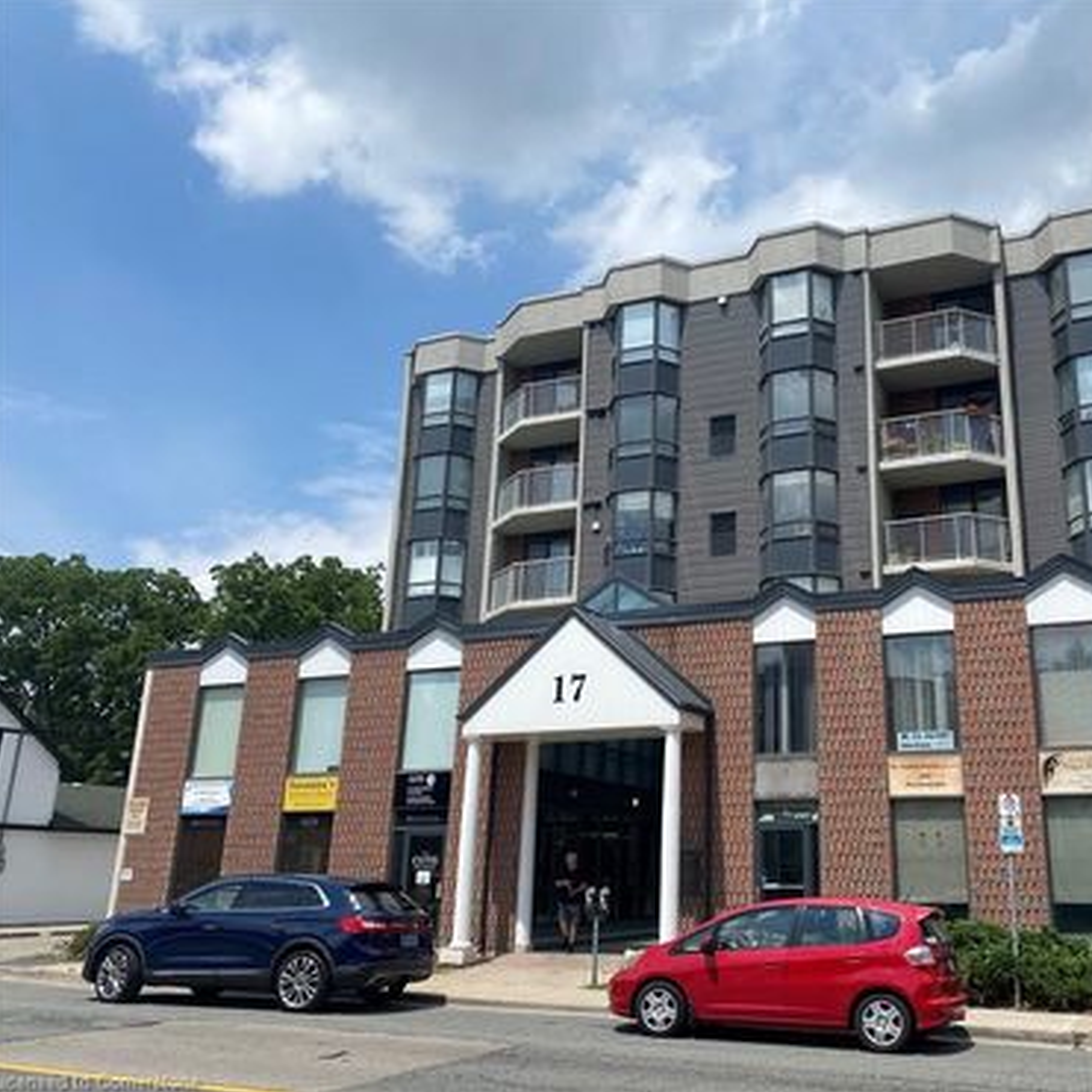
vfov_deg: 52.5
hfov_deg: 51.6
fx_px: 1106
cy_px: 543
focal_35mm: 31
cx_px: 724
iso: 32
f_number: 1.8
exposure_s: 1/4444
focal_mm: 4.25
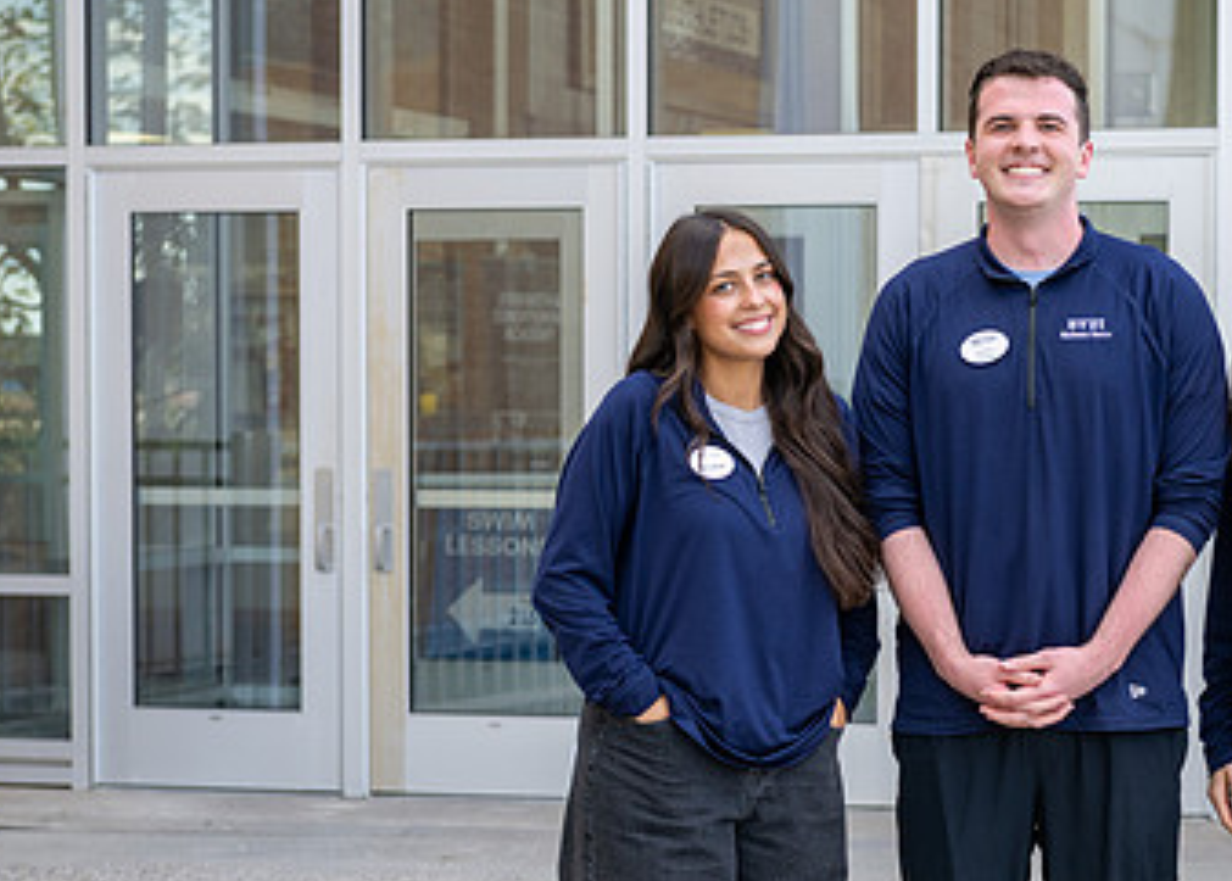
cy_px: 603
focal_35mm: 111
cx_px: 953
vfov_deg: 12.9
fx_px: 3885
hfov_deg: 17.9
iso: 200
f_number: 4
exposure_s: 1/320
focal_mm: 58
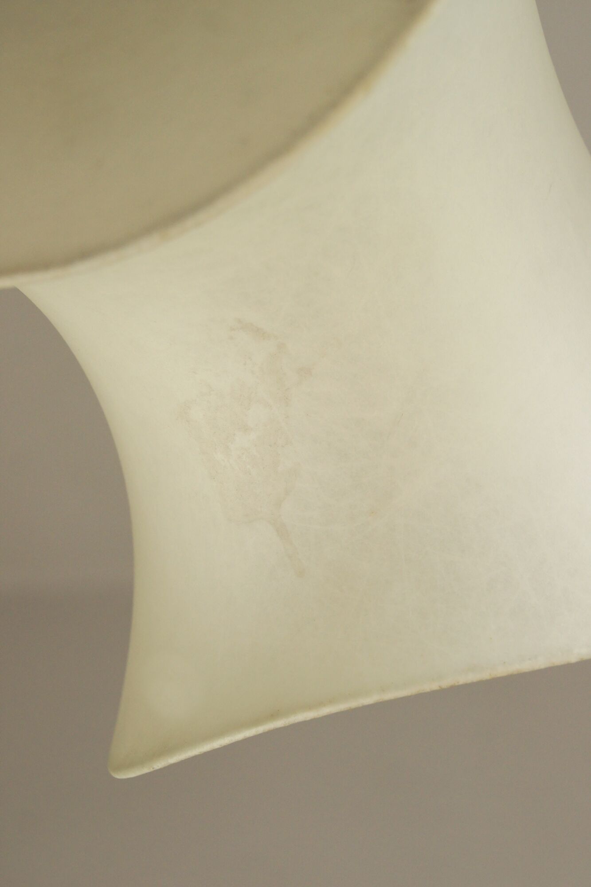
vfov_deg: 37.9
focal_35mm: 52
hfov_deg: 25.7
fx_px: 1293
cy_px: 444
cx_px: 296
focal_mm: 35
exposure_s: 1/320
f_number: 5.6
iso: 400
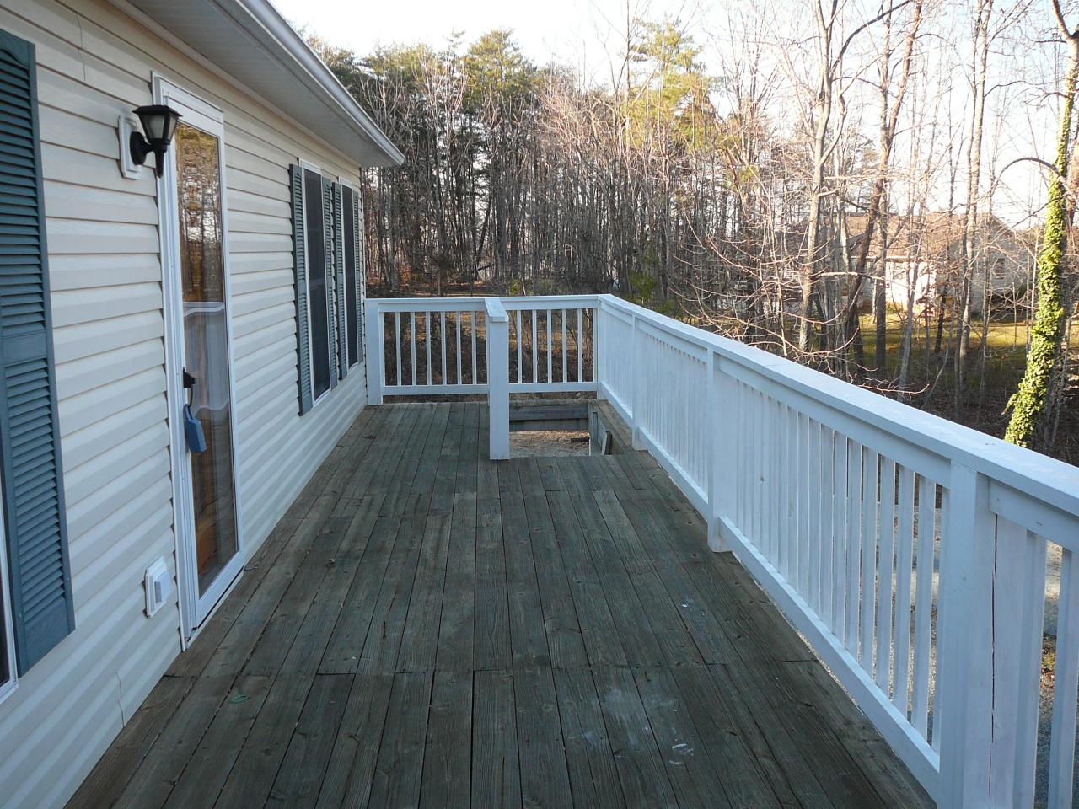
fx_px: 1091
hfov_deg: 52.6
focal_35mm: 35
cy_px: 404
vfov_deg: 40.7
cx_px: 540
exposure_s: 1/160
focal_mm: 5.2
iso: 80
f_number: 2.8
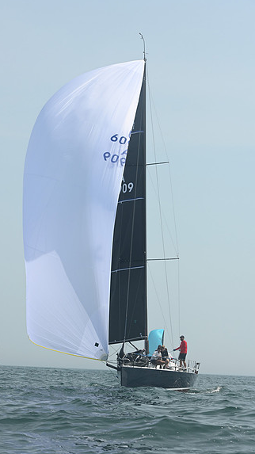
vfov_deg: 20.6
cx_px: 112
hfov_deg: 11.6
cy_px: 227
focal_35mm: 104
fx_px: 1251
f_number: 8
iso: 320
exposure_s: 1/1250
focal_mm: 98
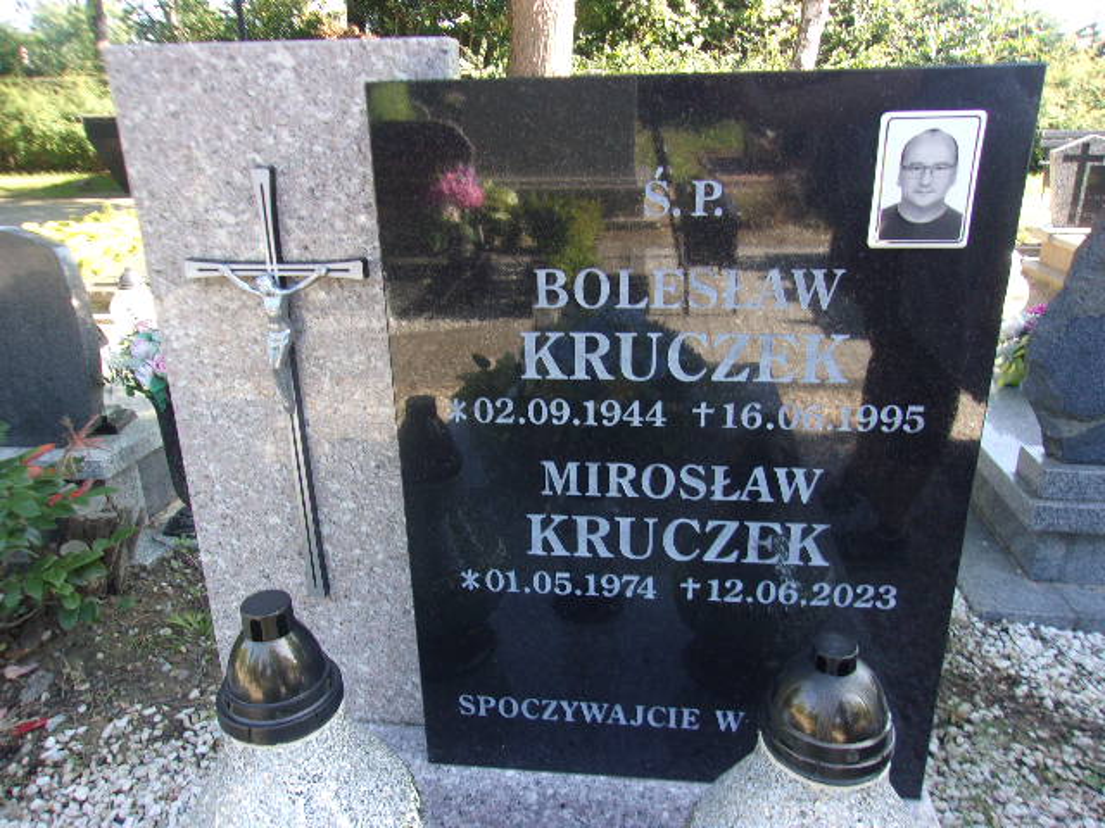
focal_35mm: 27
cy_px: 414
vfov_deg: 51.4
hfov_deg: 65.3
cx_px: 552
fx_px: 862
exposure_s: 1/85
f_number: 3
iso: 80
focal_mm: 4.9
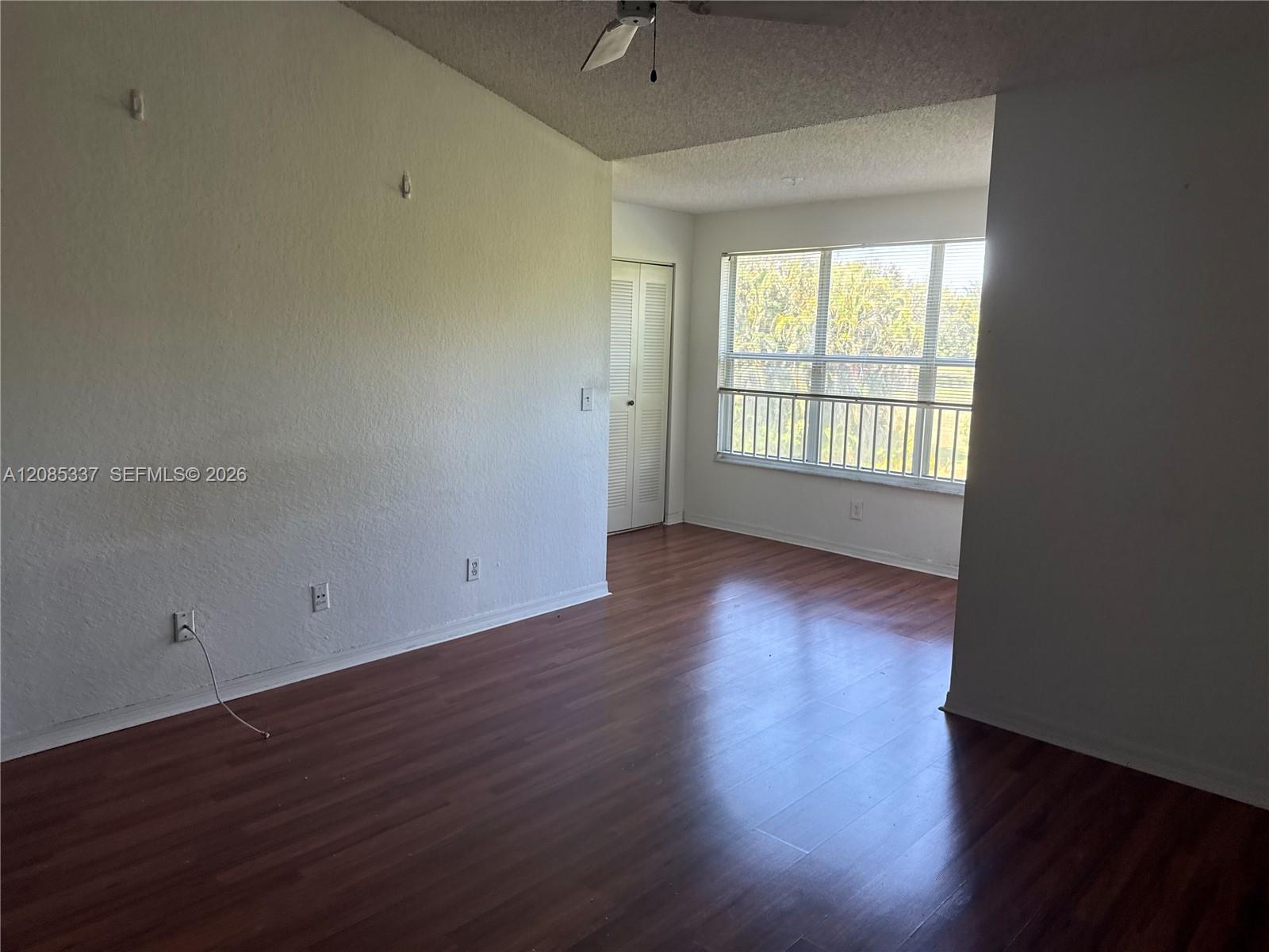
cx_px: 634
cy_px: 476
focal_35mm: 24
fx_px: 880
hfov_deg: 71.6
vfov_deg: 56.8
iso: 160
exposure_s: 1/150
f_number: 1.78
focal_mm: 6.76
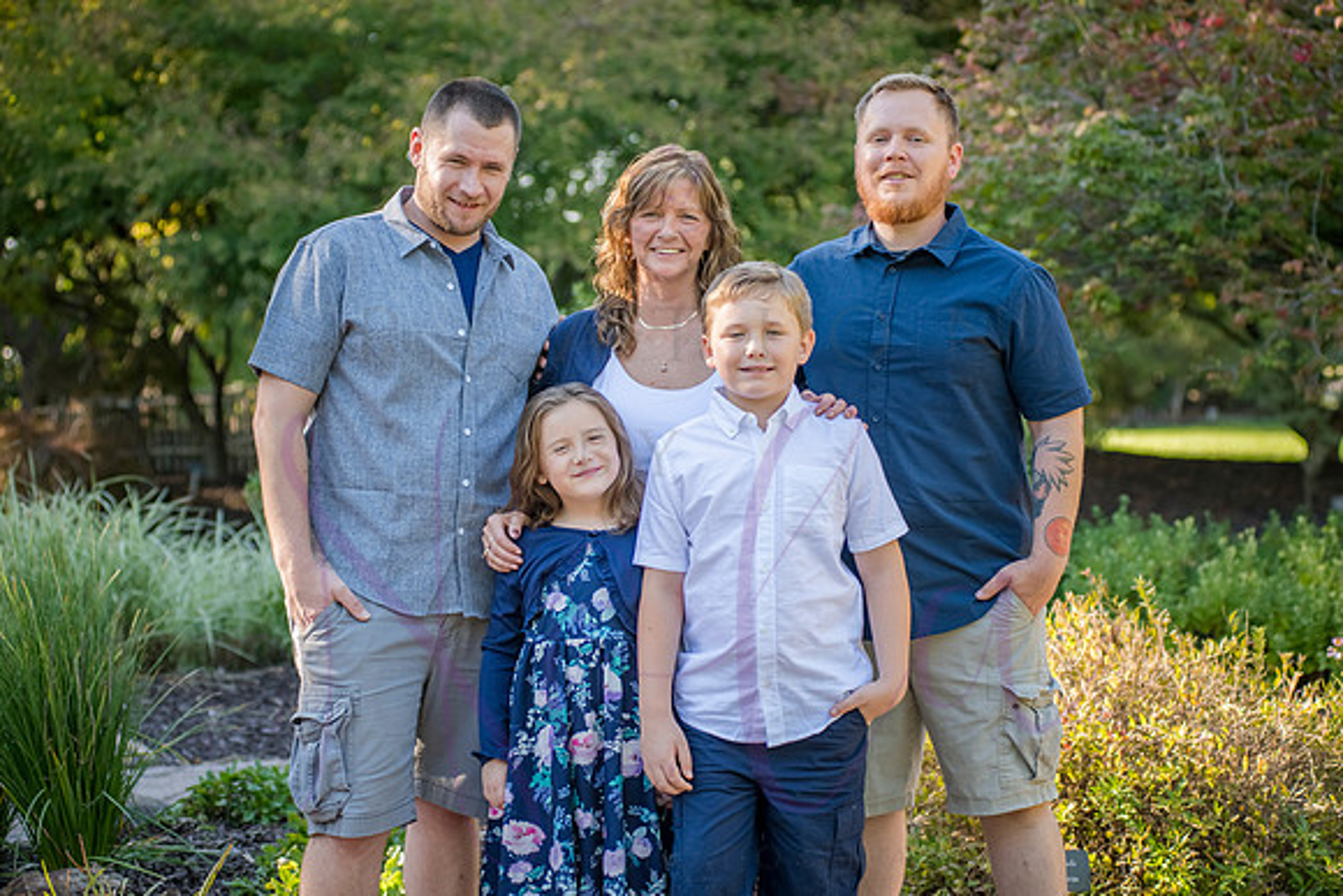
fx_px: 3248
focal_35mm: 87
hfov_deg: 23.4
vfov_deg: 15.7
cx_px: 697
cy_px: 446
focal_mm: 80
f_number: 4
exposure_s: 1/400
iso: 400
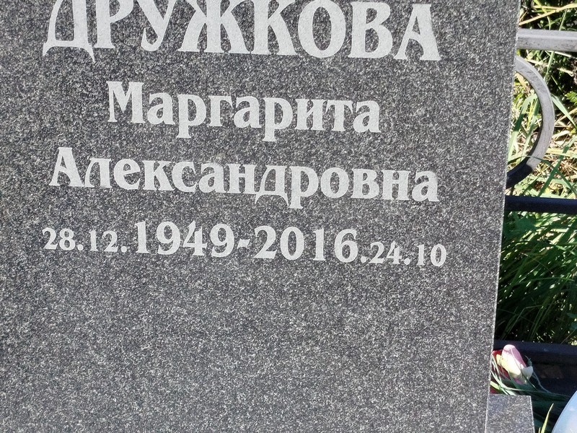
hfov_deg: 55.4
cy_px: 216
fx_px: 550
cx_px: 288
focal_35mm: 33
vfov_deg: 42.9
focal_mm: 5.31
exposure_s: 1/251
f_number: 1.7
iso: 50
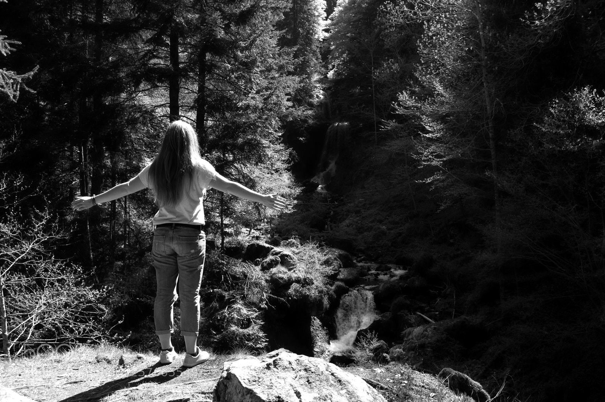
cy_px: 201
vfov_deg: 43.5
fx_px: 504
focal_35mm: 30
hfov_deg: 62.0
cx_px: 302
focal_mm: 20
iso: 200
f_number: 5.6
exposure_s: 1/125
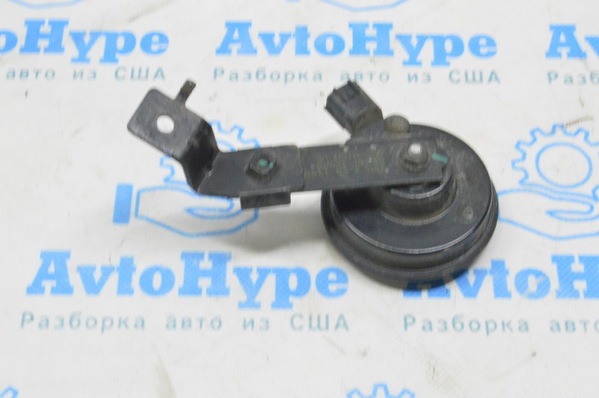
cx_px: 300
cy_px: 199
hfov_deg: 28.1
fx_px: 1197
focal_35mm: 72
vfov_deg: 18.9
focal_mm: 48
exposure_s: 1/15
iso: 6400
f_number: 20
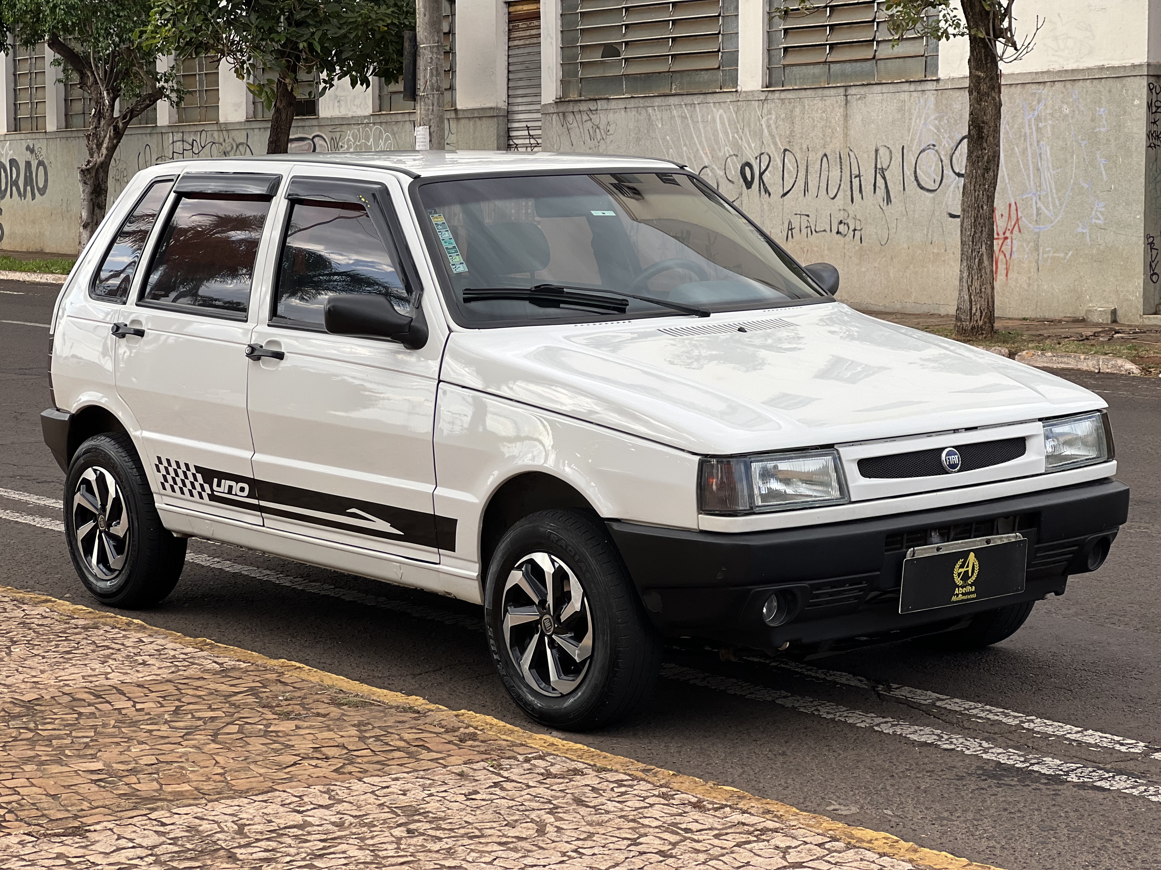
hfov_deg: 25.3
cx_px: 580
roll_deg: +0.4
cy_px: 435
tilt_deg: -3.3
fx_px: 2583
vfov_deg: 19.1
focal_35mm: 77
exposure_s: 1/121
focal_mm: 9
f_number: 2.8
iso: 20
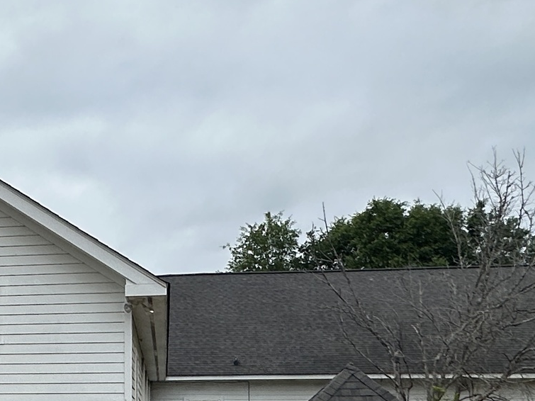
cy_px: 388
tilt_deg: +5.2
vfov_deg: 24.6
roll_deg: -0.4
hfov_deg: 31.1
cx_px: -9
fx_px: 881
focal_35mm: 57
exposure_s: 1/633
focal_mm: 2.22
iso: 40
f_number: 2.2
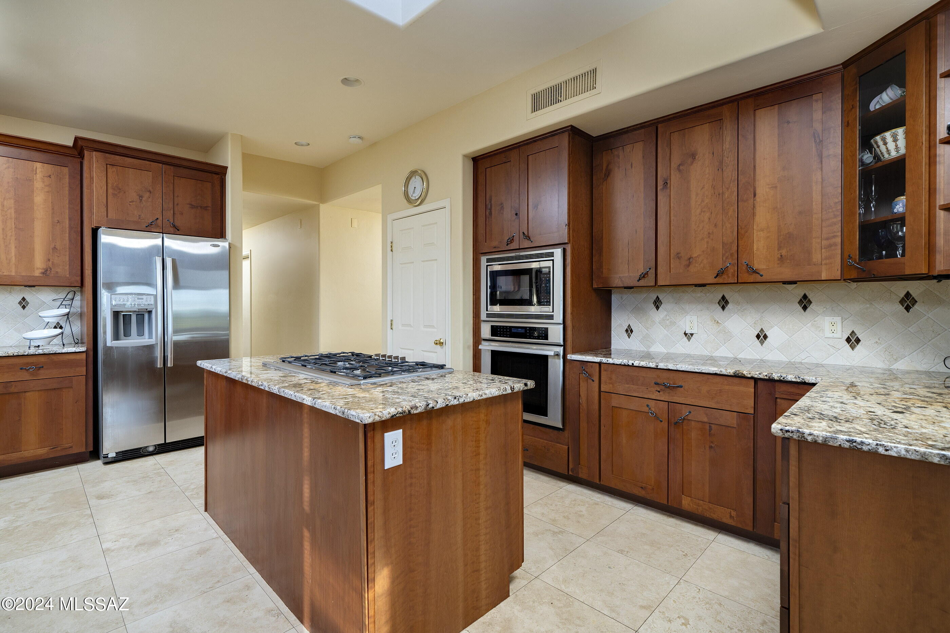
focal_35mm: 15
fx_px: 396
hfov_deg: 100.4
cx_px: 475
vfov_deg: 77.3
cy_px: 316
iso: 200
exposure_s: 1/20
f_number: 7.1
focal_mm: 15
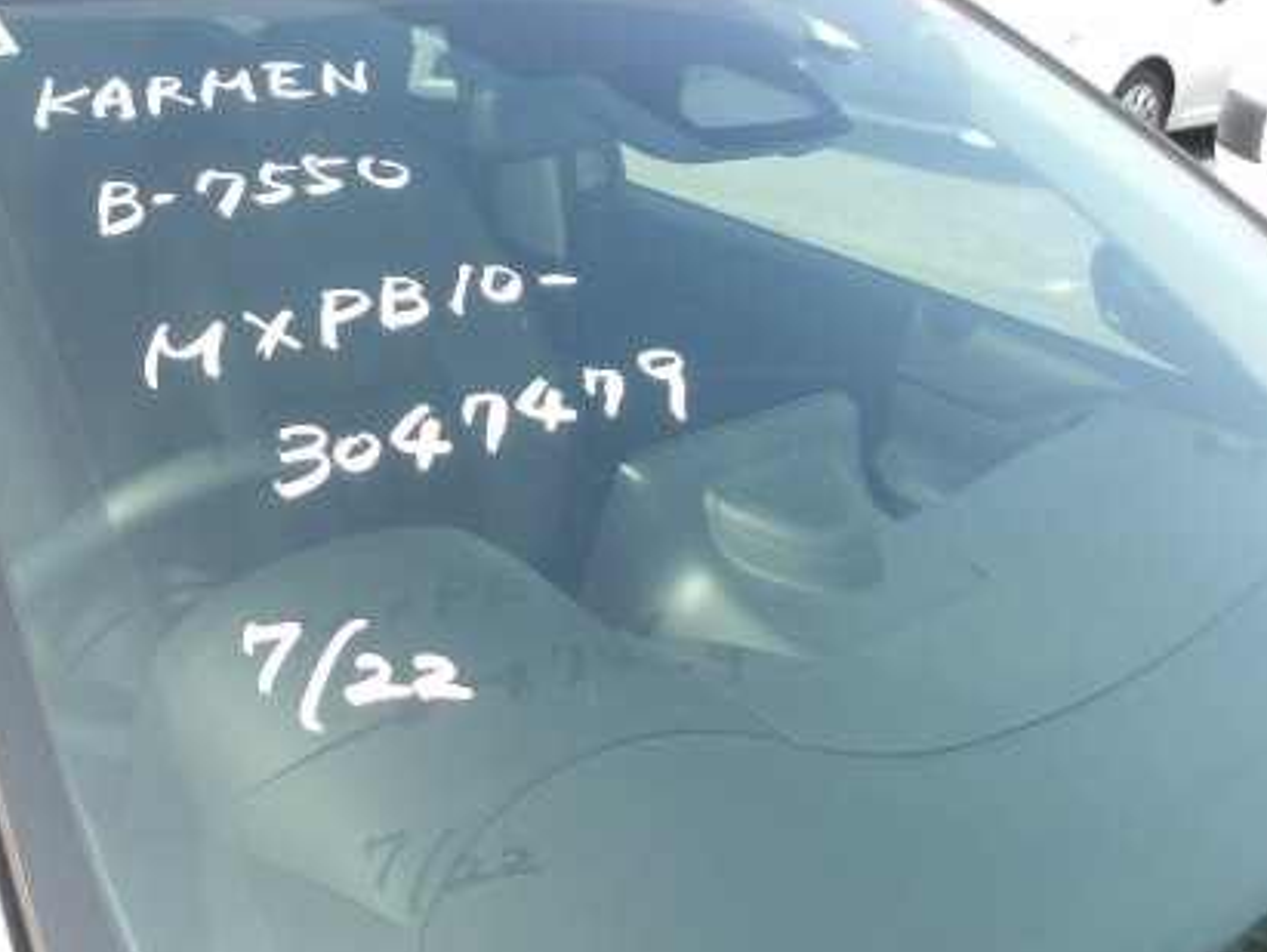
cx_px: 379
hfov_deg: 43.8
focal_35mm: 42
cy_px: 287
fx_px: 1539
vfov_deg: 34.0
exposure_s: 1/442
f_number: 3
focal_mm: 4.9
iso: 100
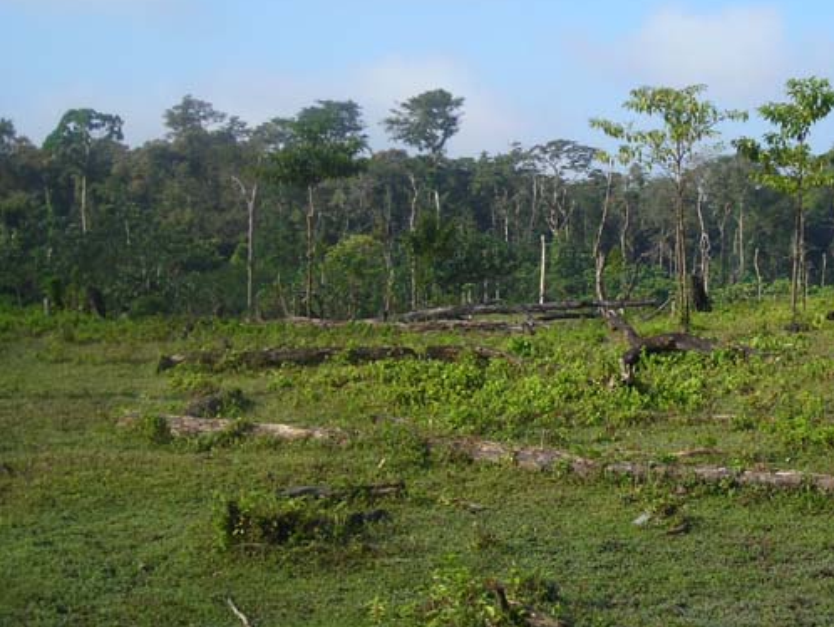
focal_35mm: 61
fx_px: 1470
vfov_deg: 24.0
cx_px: 641
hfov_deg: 31.0
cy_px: 250
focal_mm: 6.3
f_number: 6.4
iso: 50
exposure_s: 1/124
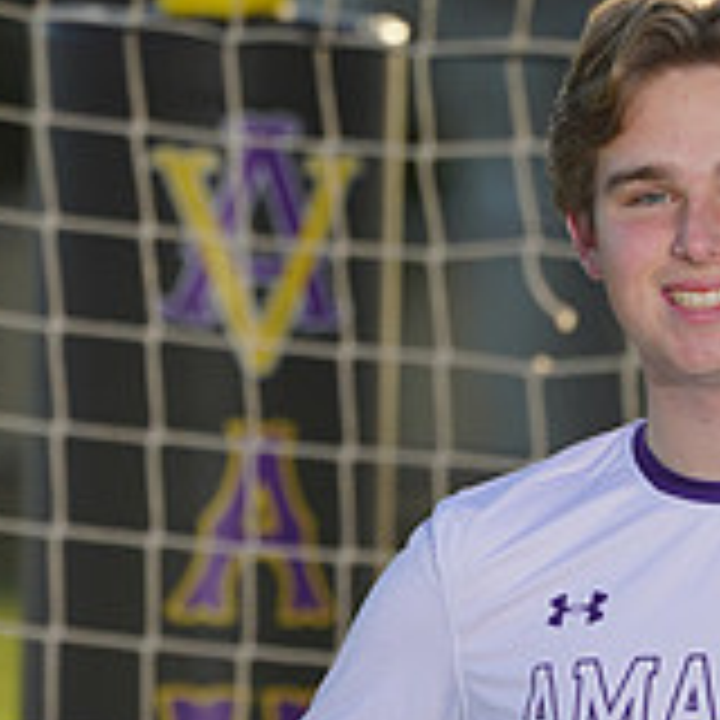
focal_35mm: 1142
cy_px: 860
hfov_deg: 1.5
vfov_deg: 1.5
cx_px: 551
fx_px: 26874
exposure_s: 1/200
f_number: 8
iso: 100
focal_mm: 370
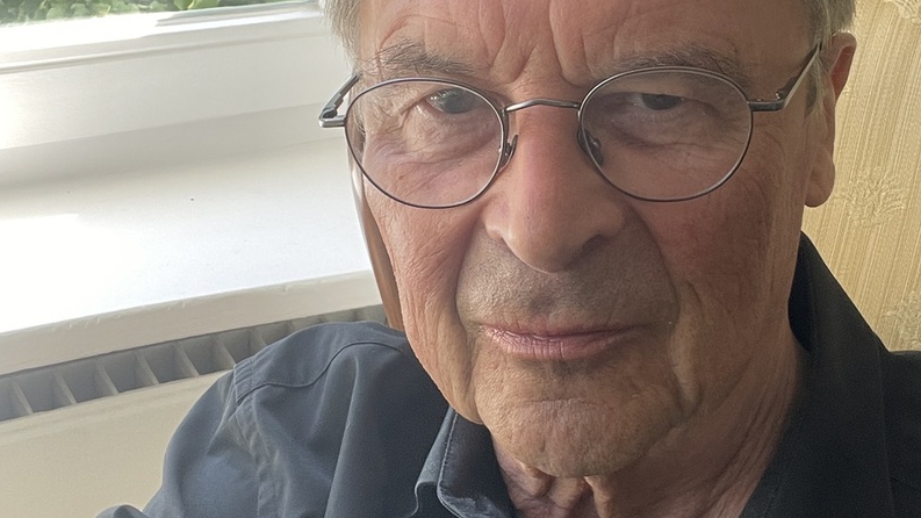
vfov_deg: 21.8
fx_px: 1343
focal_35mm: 55
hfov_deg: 37.8
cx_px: 519
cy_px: 214
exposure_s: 1/96
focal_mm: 2.71
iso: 100
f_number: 2.2
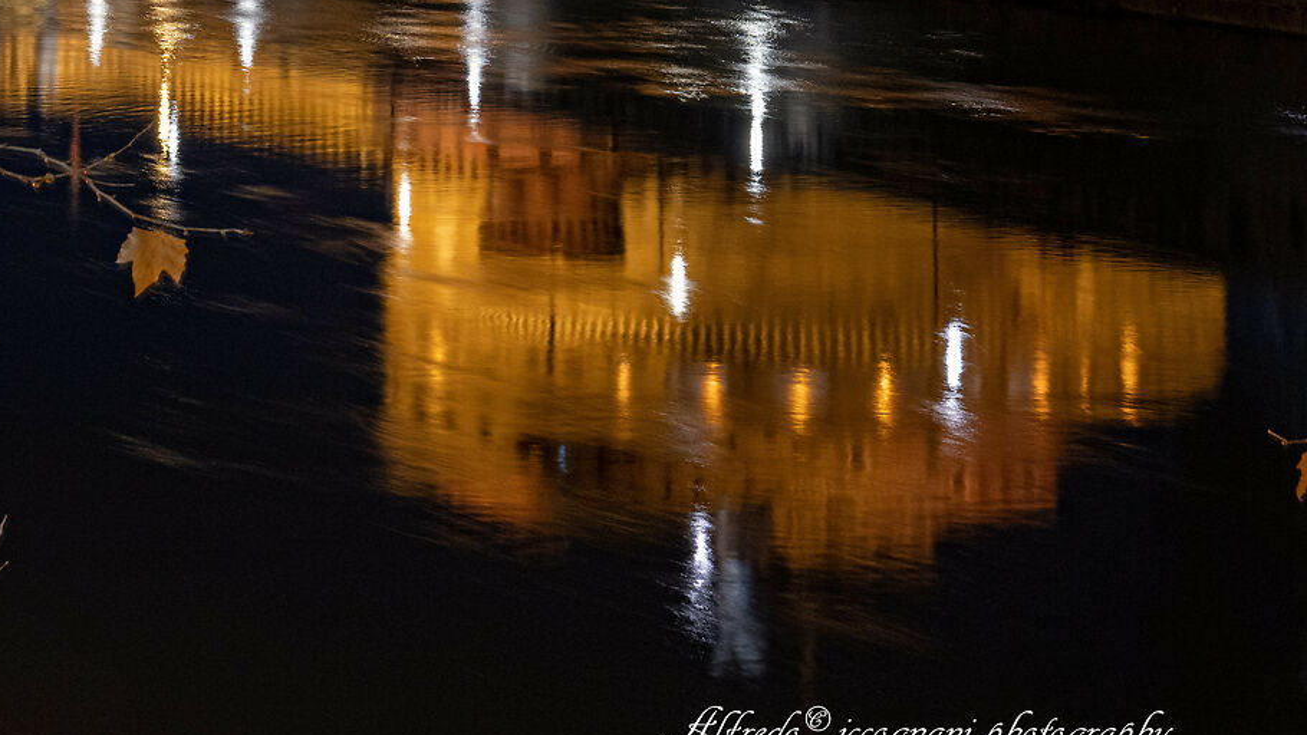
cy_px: -347
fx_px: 4020
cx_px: 597
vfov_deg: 10.1
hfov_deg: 18.5
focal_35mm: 116
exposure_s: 2
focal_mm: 42
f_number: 9
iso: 400
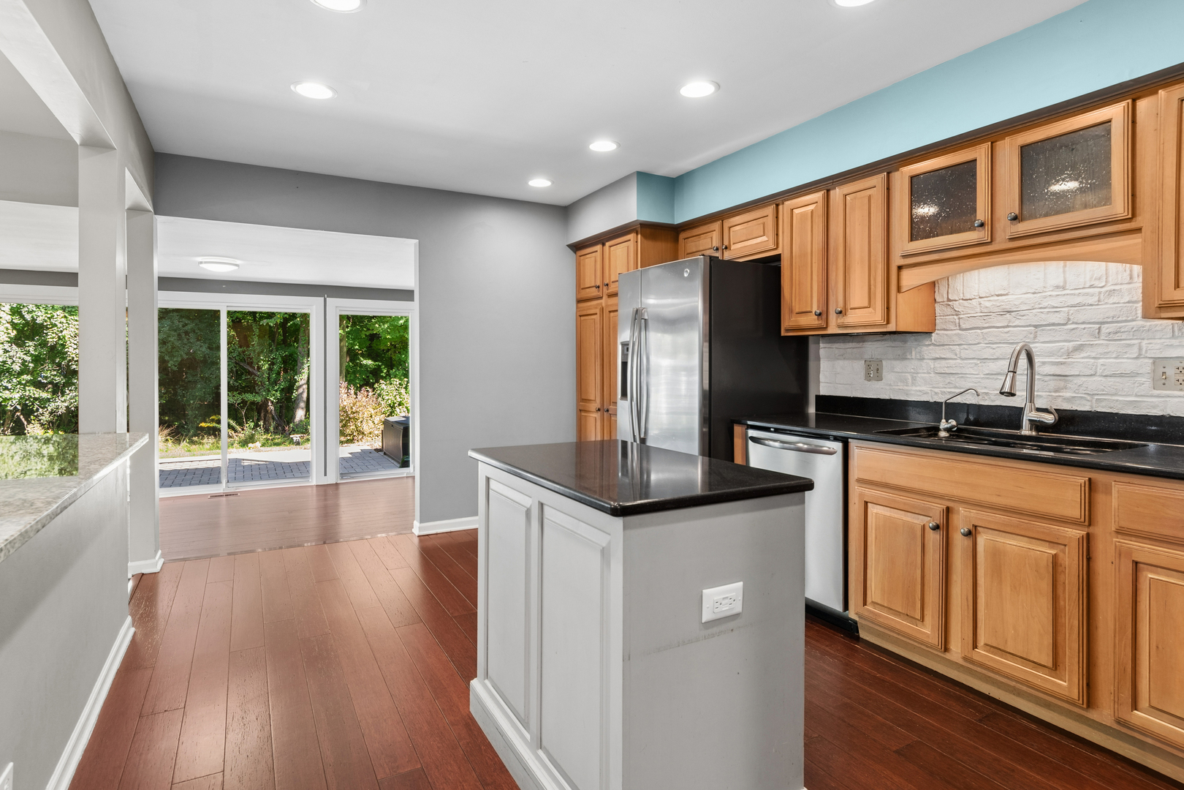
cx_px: 592
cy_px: 395
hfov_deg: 90.0
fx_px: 592
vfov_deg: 67.4
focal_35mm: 18
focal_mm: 12
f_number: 8
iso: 250
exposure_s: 1/8
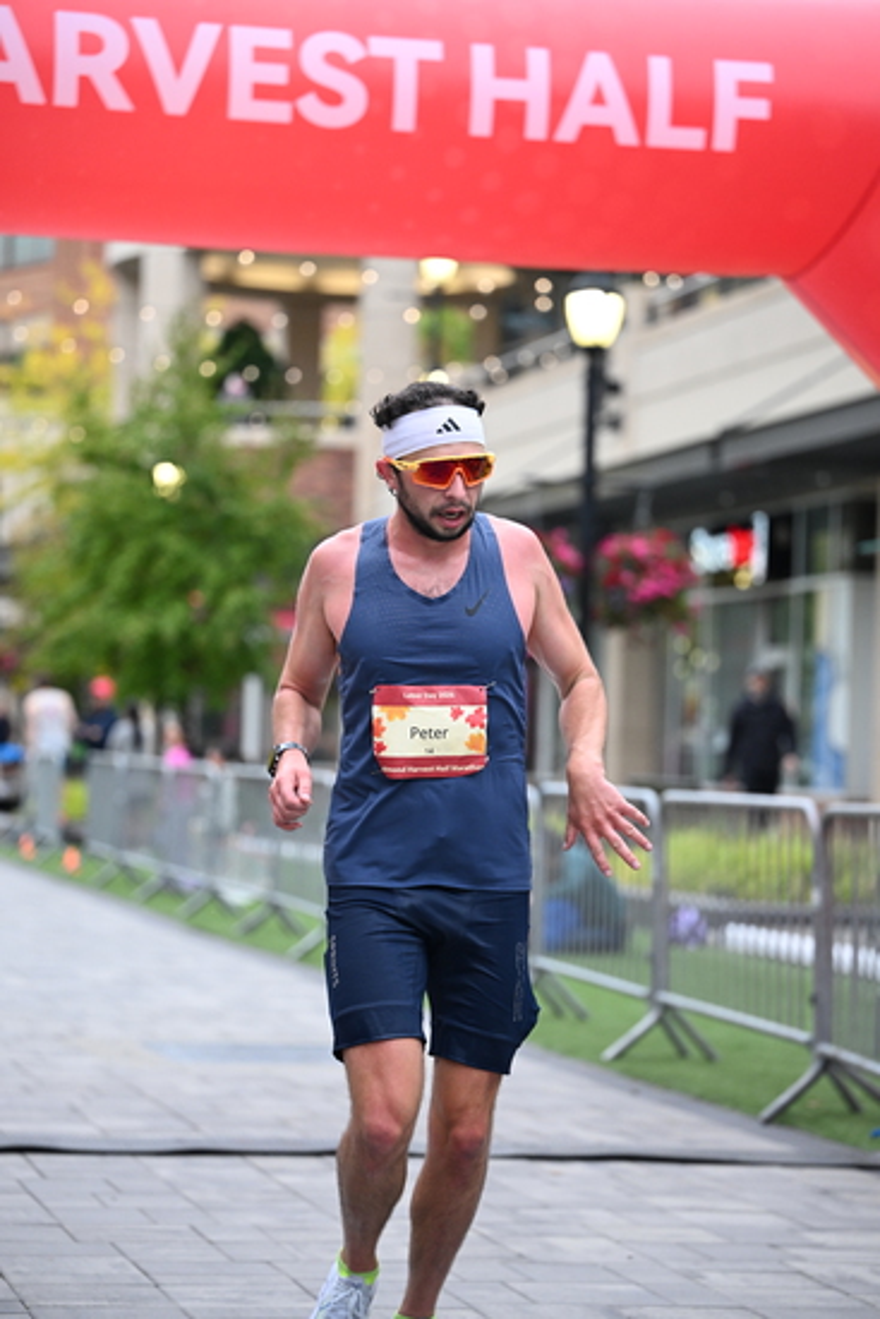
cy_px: 660
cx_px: 440
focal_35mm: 93
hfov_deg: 14.7
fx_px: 3408
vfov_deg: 21.9
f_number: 2.8
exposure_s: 1/800
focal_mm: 93
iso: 1600
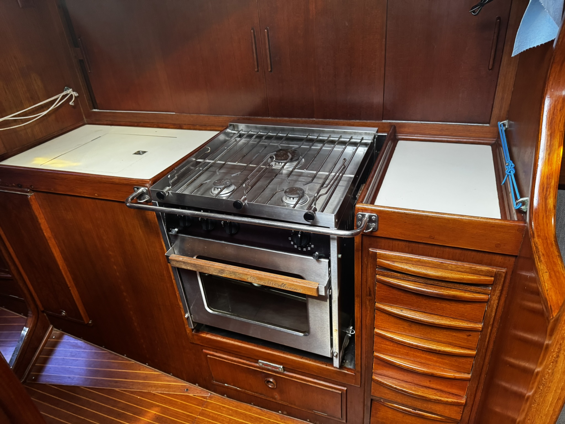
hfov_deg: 71.6
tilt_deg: -31.1
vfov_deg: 56.8
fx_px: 392
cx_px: 282
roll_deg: +5.5
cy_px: 212
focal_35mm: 24
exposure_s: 1/60
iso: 400
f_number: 1.78
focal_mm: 6.76
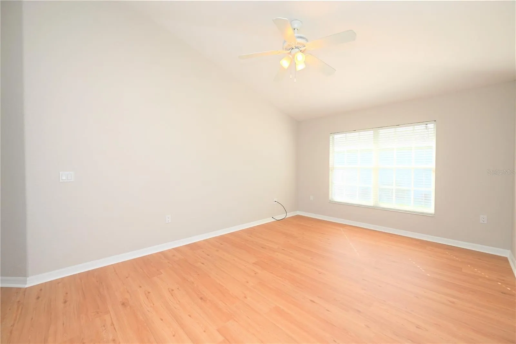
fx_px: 201
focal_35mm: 14
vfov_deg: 81.2
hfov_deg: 104.3
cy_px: 172
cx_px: 258
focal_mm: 14
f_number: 5.6
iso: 160
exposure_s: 1/125
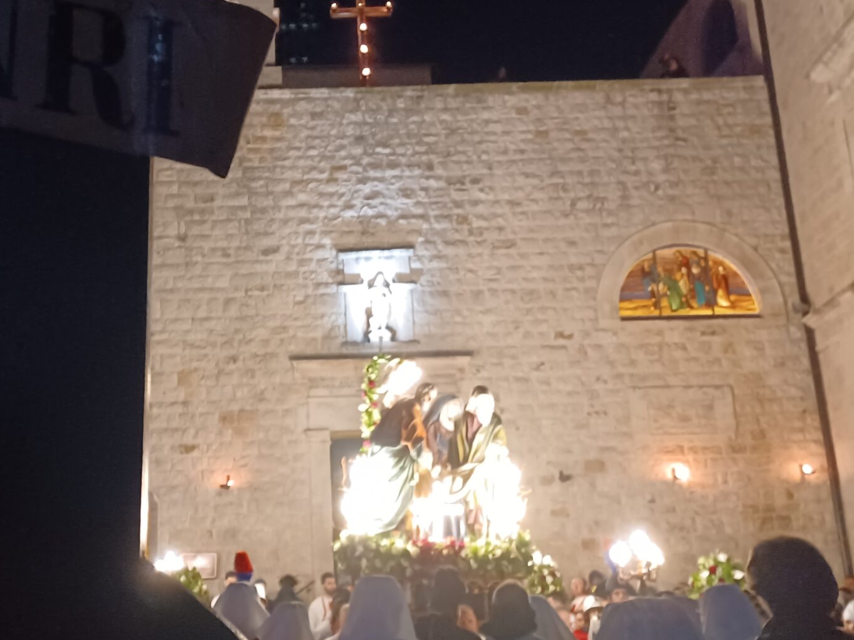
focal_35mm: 47
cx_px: 346
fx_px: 1159
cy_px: 287
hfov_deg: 40.3
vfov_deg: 30.8
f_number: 1.8
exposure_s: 1/16.7
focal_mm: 4.6
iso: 1250
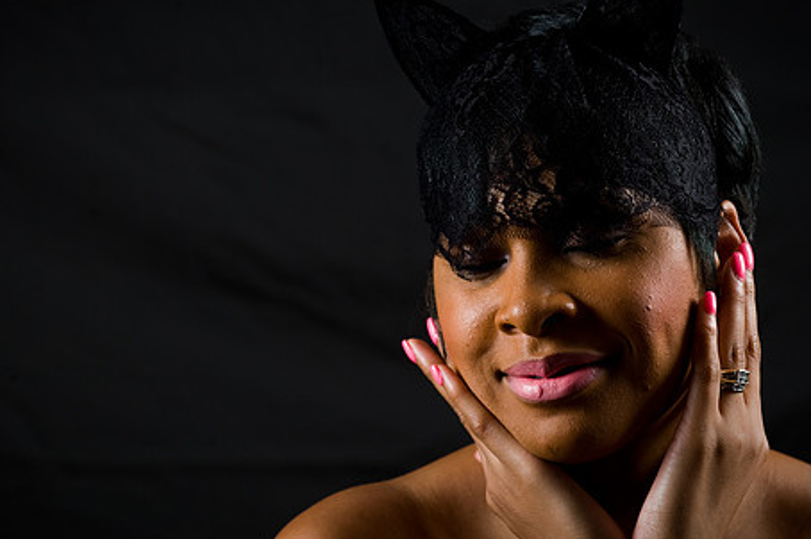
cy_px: 278
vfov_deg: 6.9
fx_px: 4457
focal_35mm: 198
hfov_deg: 10.4
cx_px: 389
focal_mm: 155
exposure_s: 1/125
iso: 200
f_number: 5.6
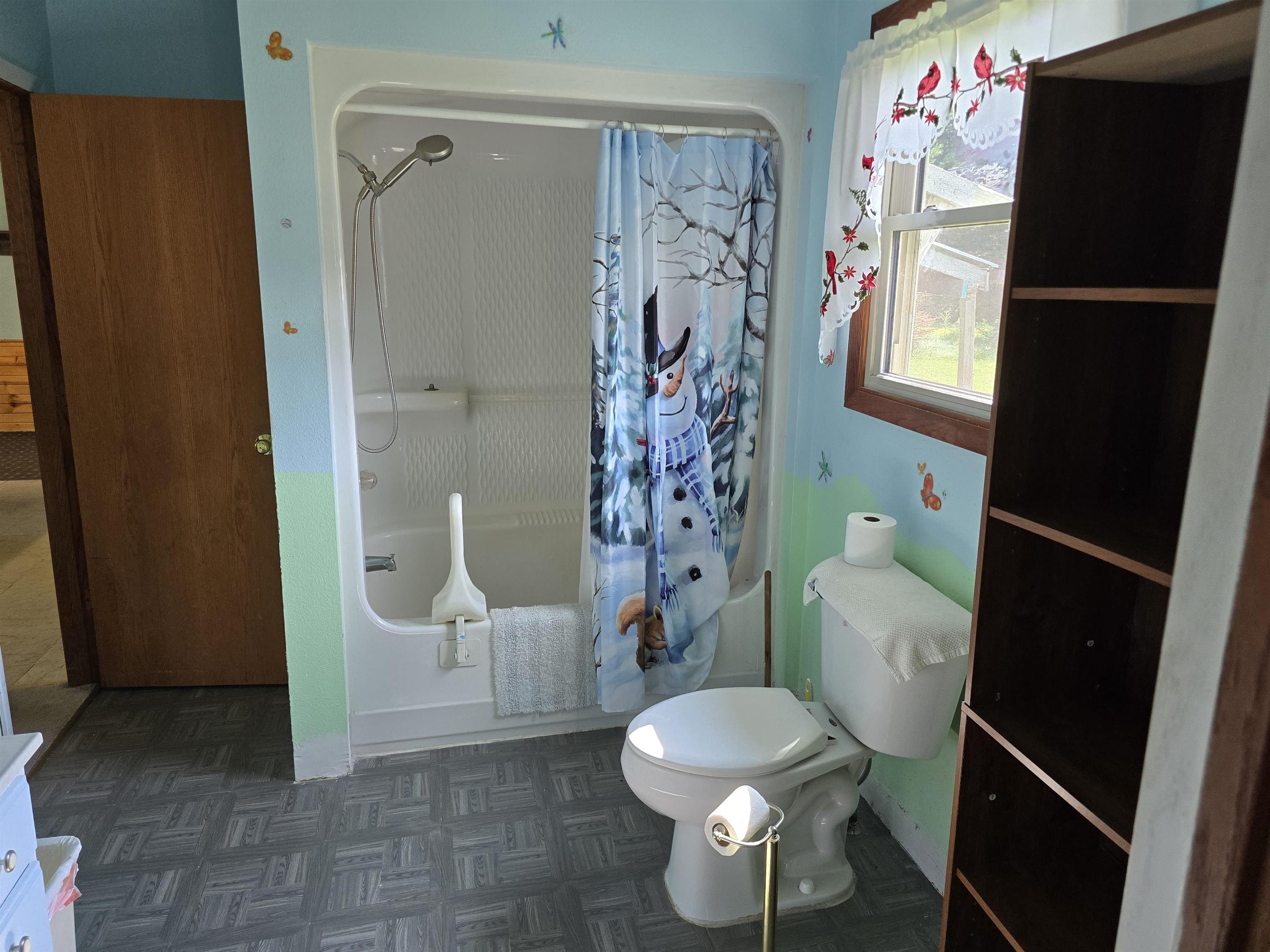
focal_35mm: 23
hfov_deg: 73.9
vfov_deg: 58.9
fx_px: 844
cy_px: 476
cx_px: 635
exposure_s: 1/180
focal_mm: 6.3
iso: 250
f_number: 1.7
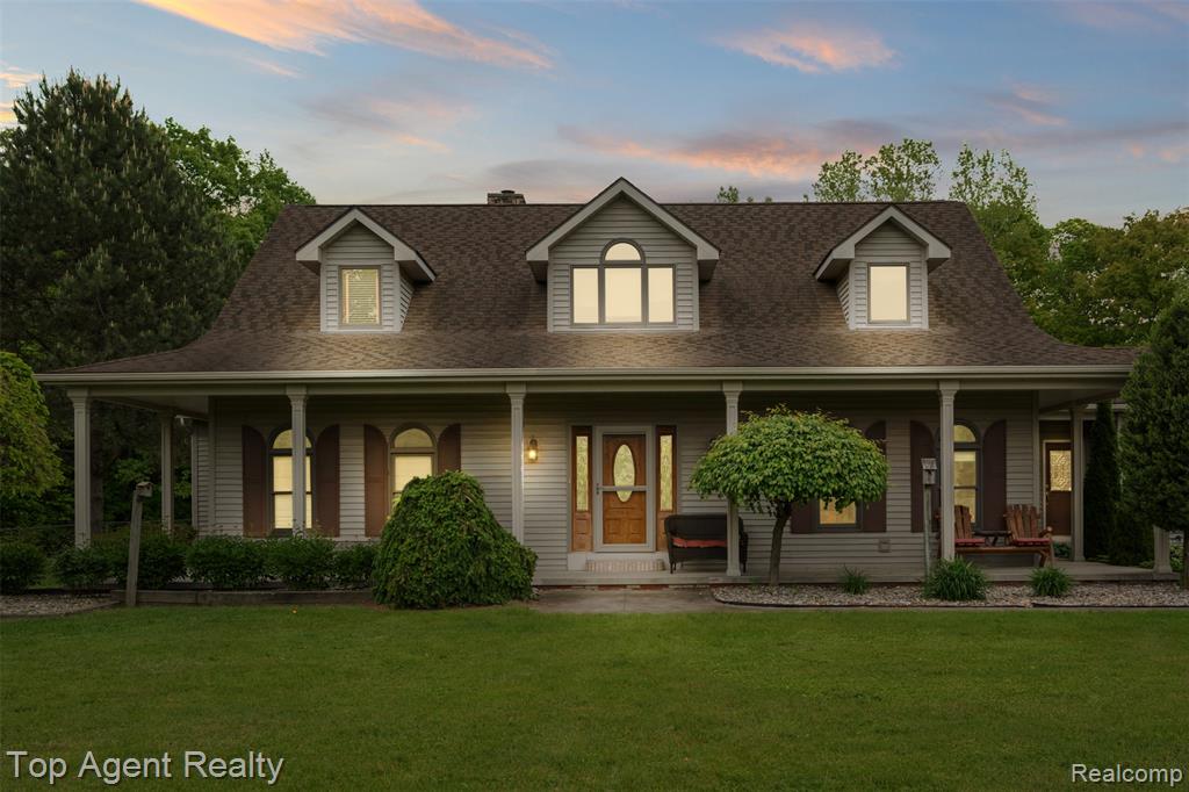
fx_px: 1156
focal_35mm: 35
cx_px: 594
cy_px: 396
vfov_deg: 37.8
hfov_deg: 54.4
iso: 100
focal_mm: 35
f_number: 9
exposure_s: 1/30
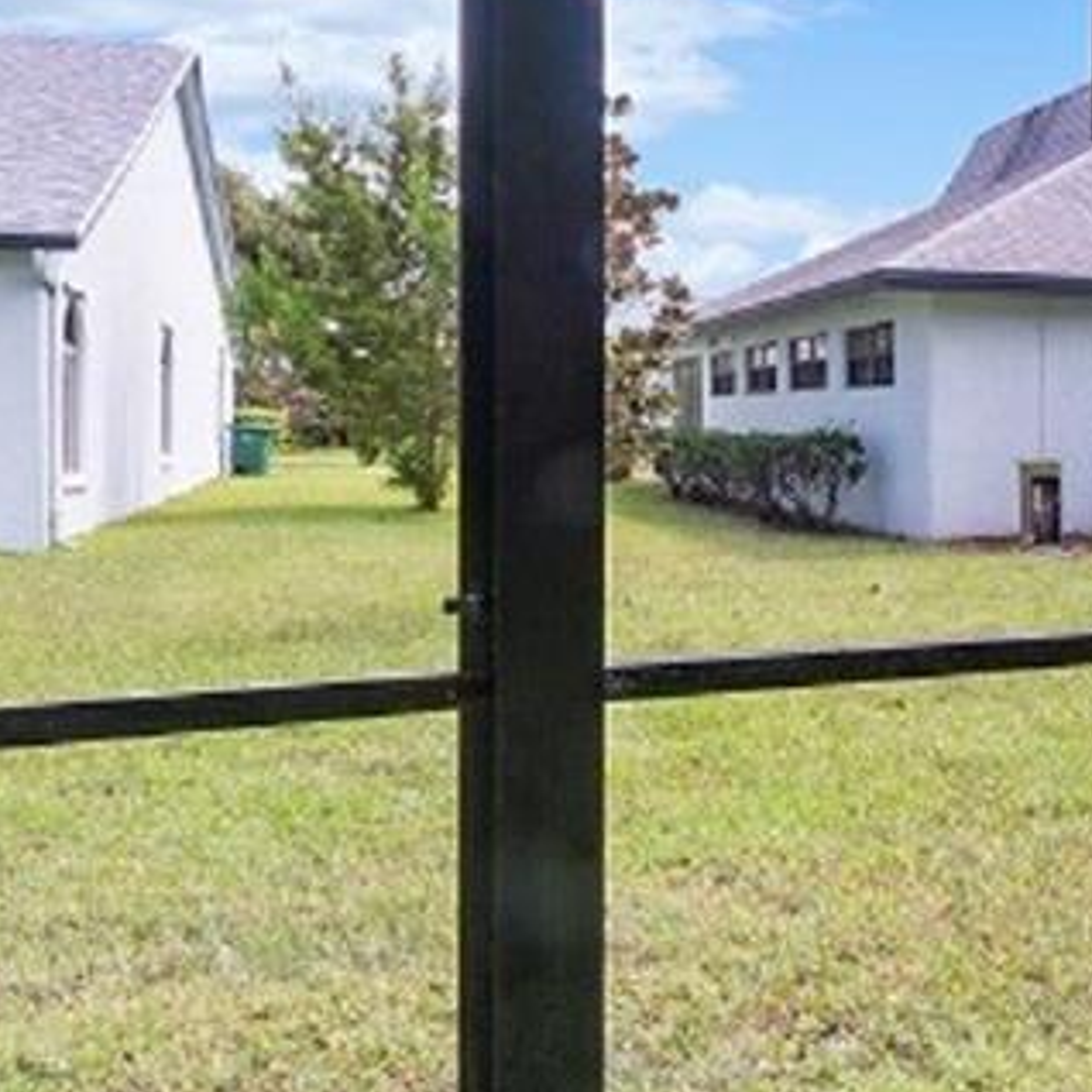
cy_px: 409
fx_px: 1463
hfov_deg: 35.6
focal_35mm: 41
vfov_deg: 40.6
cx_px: 1171
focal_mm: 10
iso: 100
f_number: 11
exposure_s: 1/20
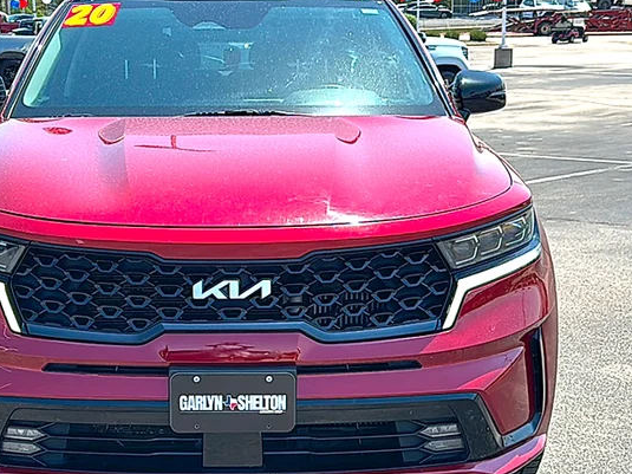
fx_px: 931
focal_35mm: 51
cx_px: 228
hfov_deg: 37.2
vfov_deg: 28.5
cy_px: 257
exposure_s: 1/2817
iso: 80
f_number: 1.78
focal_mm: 6.86
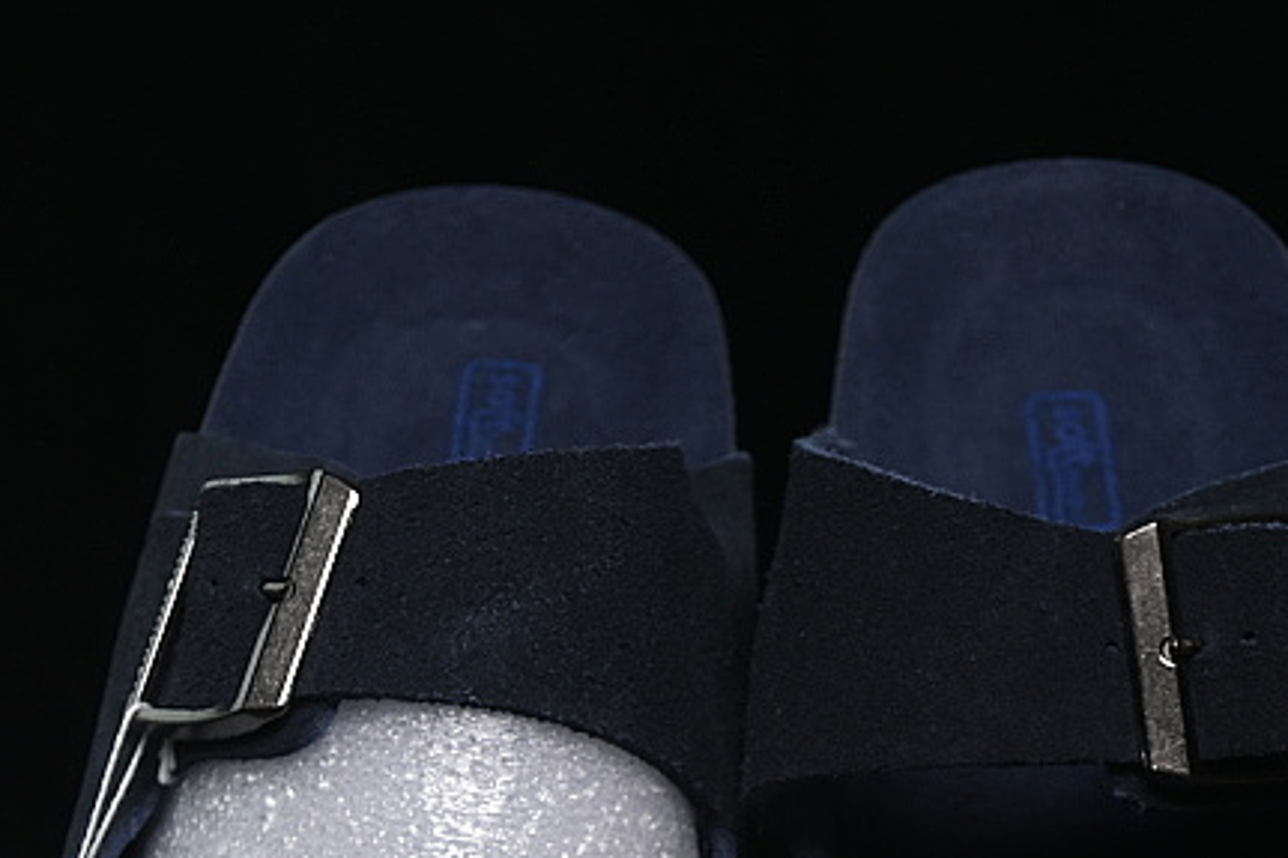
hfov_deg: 10.9
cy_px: 1070
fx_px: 6723
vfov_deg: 7.2
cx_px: 774
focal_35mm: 188
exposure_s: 1/60
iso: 160
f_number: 6.3
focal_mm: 50
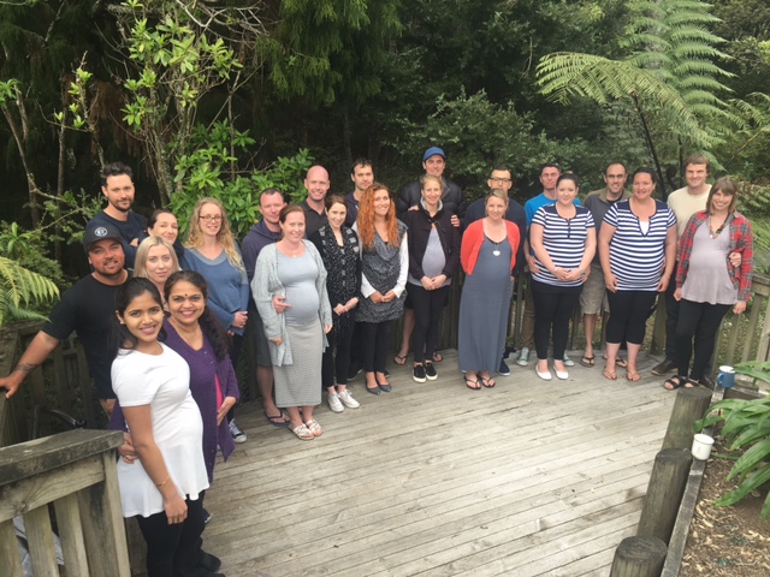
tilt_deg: -16.4
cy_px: 288
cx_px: 385
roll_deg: -1.5
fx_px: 645
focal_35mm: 29
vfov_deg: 48.2
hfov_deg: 61.7
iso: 25
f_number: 2.2
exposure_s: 1/153
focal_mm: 4.15
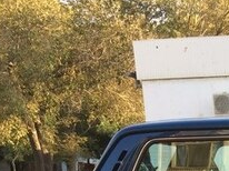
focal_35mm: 93
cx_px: 359
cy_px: 273
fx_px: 615
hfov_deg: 18.3
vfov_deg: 14.5
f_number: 2.2
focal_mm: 4.15
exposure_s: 1/202
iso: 32
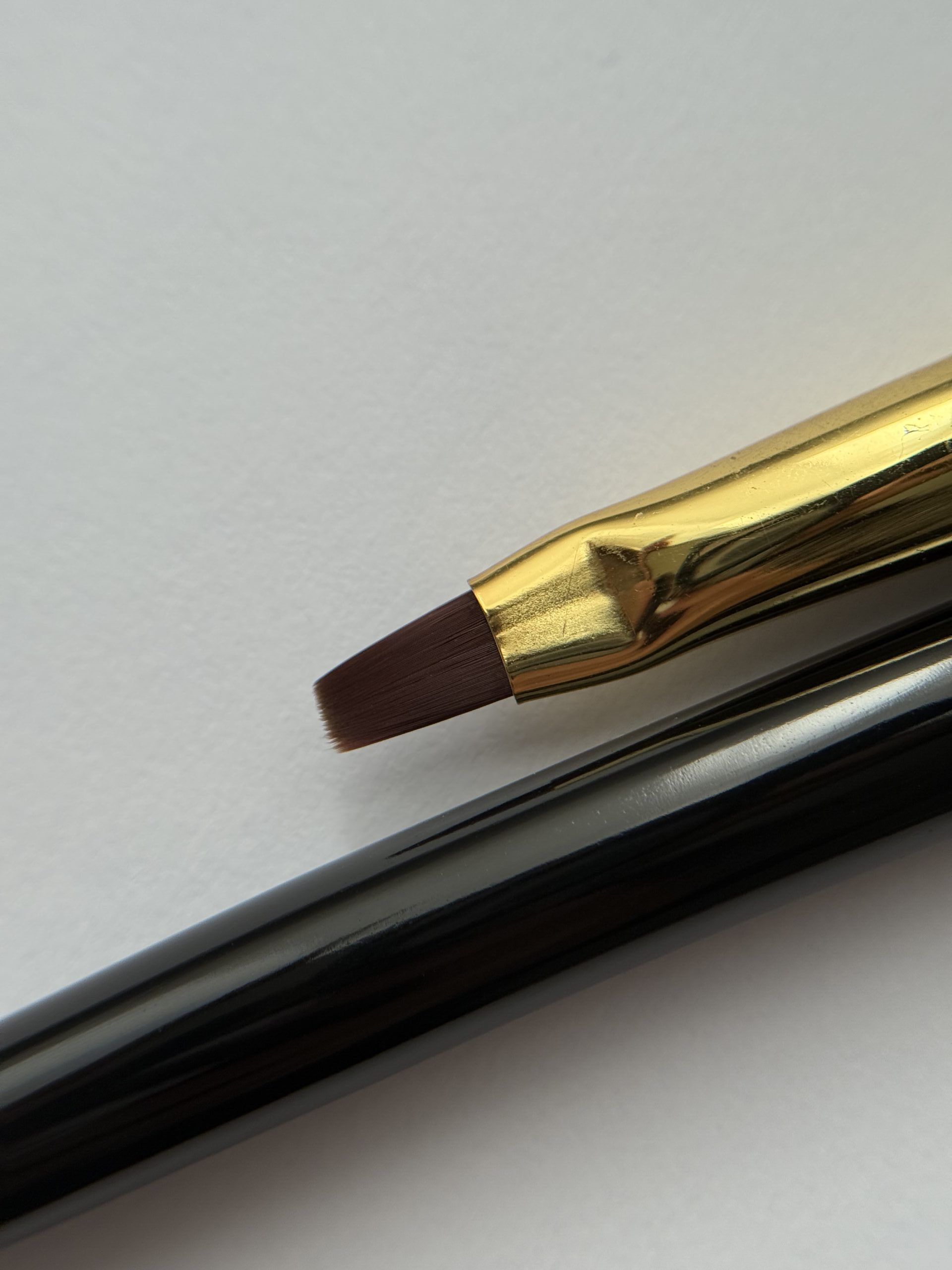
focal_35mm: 48
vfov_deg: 39.7
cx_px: 476
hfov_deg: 30.3
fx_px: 1760
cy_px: 635
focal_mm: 6.76
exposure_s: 1/1642
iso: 64
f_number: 1.78
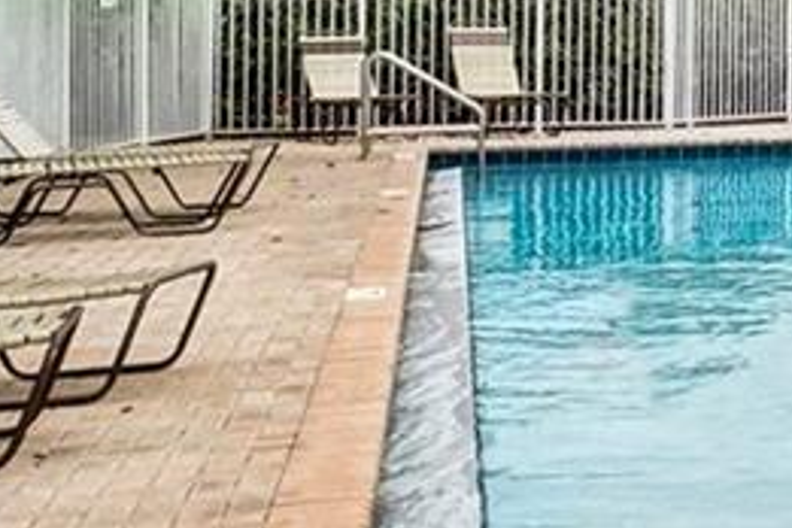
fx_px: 2156
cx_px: 1860
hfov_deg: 14.4
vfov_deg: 13.7
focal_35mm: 98
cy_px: -36
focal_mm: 16
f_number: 20
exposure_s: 1/500
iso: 1250
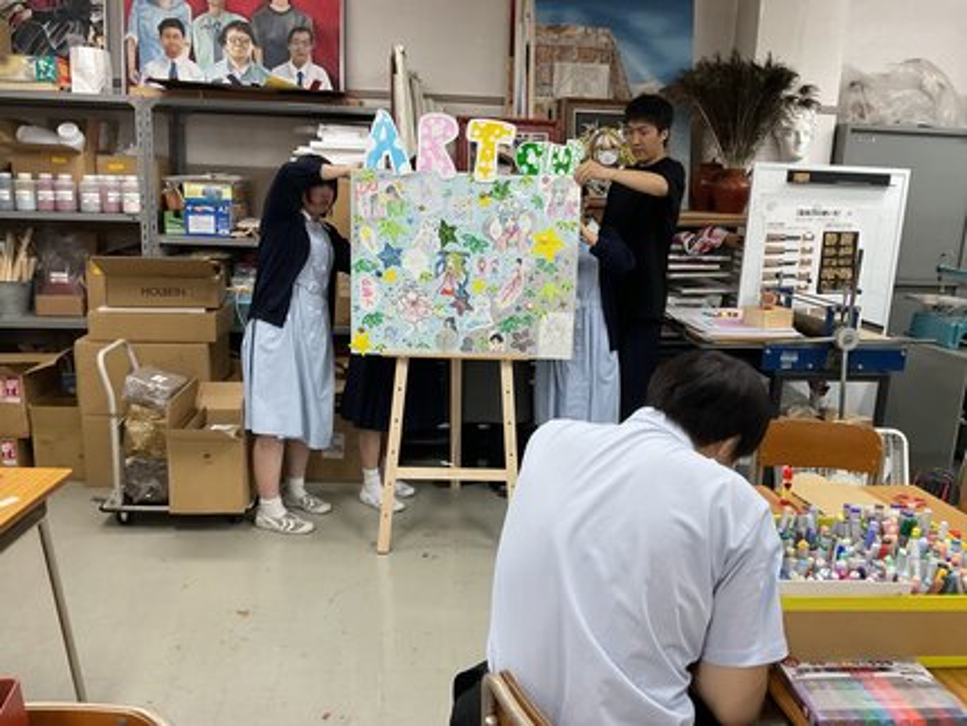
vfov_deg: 48.3
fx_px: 811
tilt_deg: -10.4
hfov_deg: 61.6
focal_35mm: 29
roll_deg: -2.6
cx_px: 484
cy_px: 363
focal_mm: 3
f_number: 1.8
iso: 100
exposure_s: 1/60
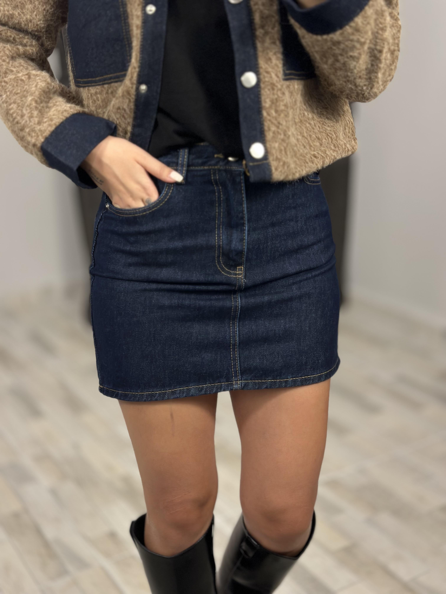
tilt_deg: -43.2
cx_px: 223
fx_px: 825
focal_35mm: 48
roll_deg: +3.2
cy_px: 297
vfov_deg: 39.7
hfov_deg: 30.3
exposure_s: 1/100
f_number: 1.78
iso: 100
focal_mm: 6.86
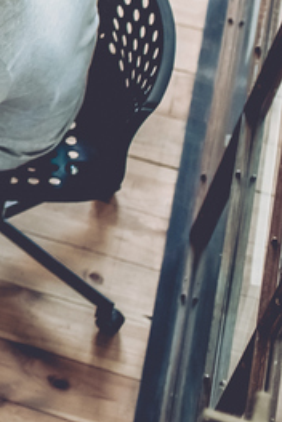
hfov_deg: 7.4
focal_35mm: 166
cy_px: -167
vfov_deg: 11.9
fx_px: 1950
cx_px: -548
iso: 640
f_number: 1.8
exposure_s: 1/250
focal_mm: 35
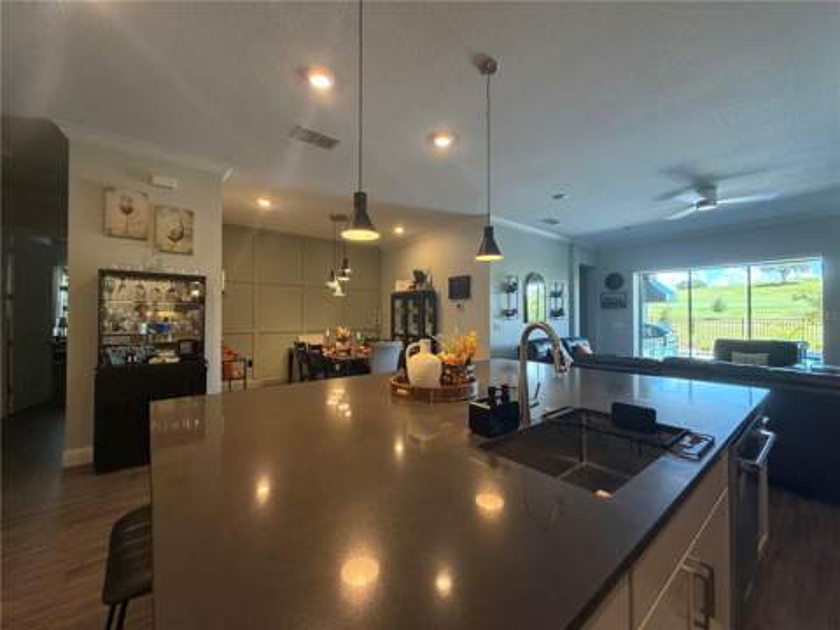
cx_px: 420
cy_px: 315
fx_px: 340
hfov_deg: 102.1
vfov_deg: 85.7
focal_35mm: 14
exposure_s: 1/60
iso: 250
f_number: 2.2
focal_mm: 2.22
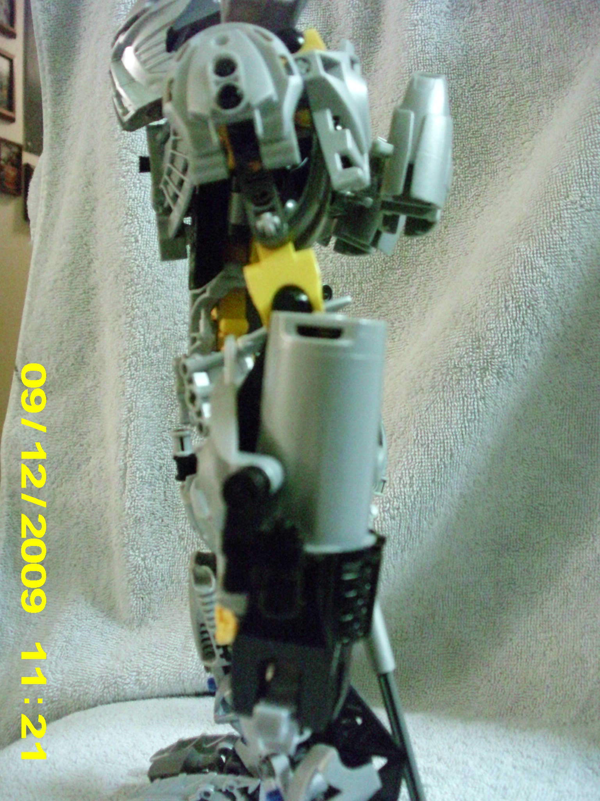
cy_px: 400
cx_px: 300
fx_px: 878
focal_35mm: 38
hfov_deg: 37.7
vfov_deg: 49.0
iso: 1600
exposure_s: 1/14
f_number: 3.1
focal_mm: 6.3
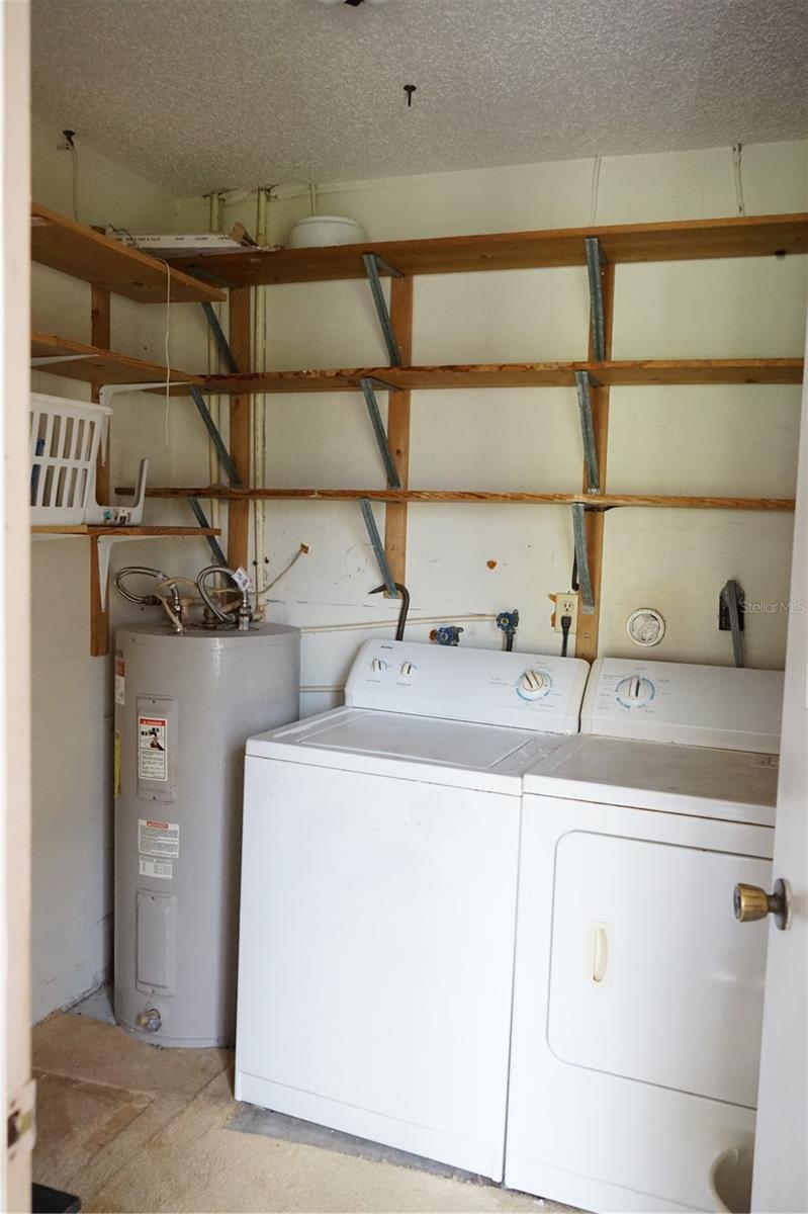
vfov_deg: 65.5
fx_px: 943
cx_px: 404
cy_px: 607
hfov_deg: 46.4
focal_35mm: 28
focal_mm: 28
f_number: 6.3
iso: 6400
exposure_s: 1/25
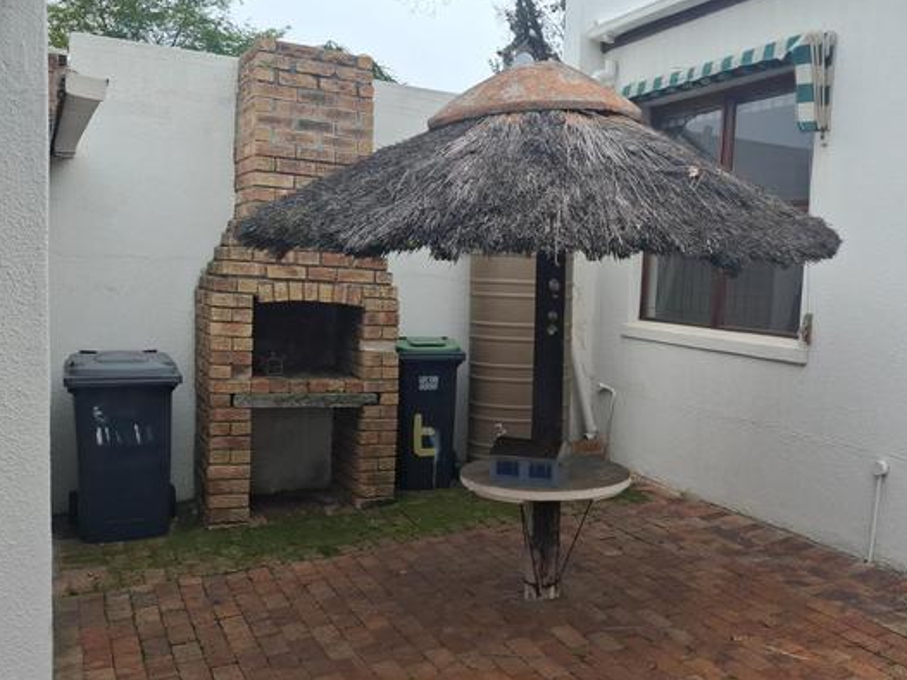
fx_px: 917
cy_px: 399
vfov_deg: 40.5
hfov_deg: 51.7
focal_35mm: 35
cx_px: 600
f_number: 1.8
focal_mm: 5.54
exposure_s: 1/503
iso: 50
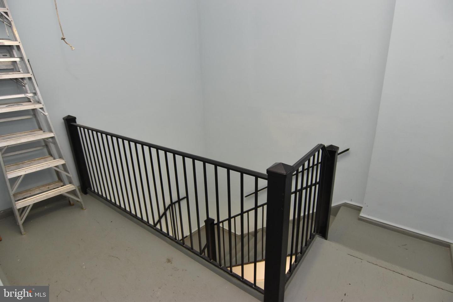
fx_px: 227
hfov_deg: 90.0
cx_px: 226
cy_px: 151
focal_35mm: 18
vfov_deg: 67.5
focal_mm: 12
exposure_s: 1/60
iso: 800
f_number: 5
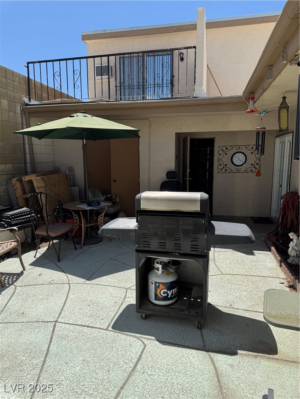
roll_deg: +0.9
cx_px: 150
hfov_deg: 56.8
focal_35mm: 24
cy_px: 200
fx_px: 277
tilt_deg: -9.4
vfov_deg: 71.6
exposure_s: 1/5814
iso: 80
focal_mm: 6.76
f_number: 1.78
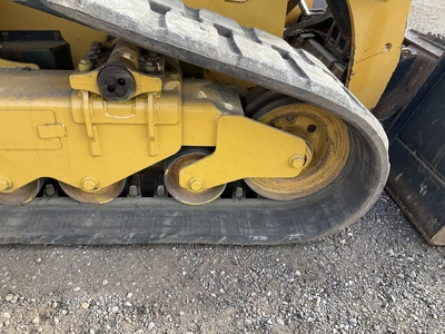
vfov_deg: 48.2
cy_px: 167
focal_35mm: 29
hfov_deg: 61.7
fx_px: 373
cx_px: 222
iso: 20
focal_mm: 3
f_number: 1.8
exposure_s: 1/208
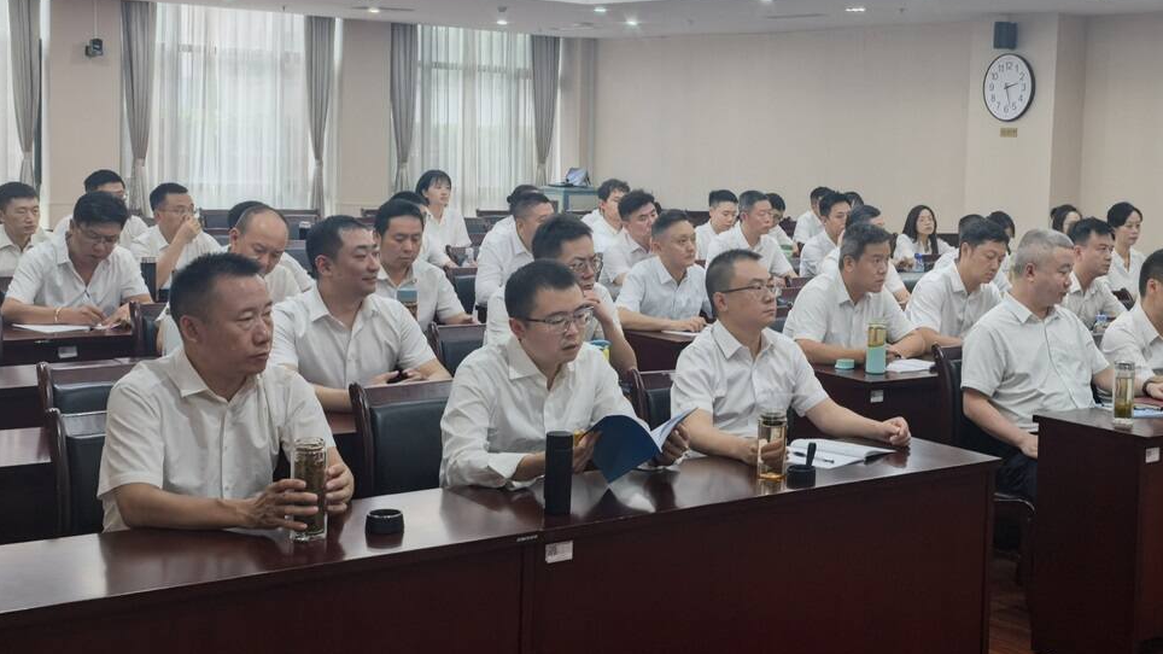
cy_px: 261
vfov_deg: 23.9
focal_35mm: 50
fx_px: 1542
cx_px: 867
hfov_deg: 40.2
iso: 800
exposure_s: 1/33.3
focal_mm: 6.98
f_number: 4
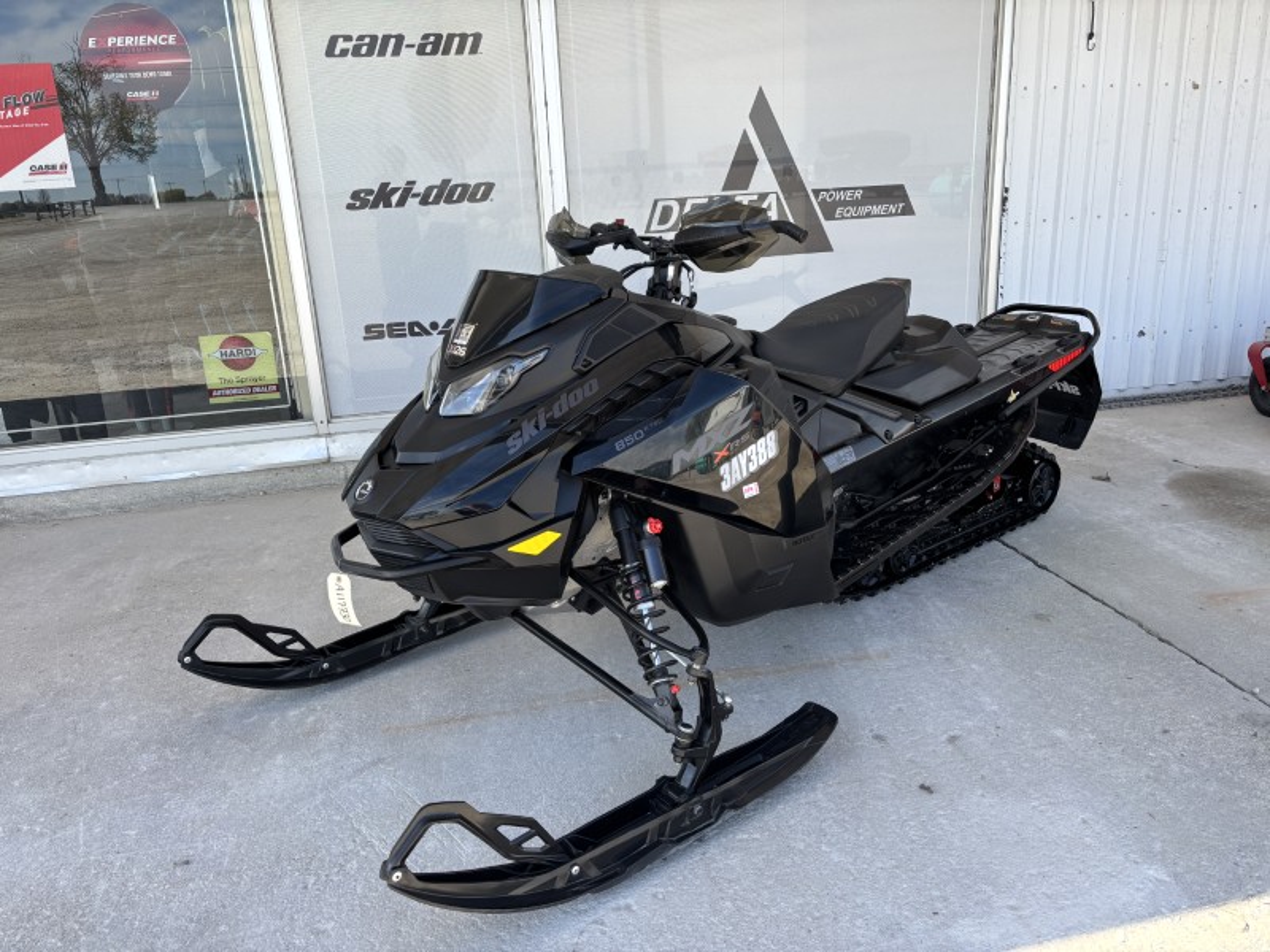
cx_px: 635
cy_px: 476
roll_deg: +4.1
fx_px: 954
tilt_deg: -17.5
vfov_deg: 53.1
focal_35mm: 26
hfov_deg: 67.3
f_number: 1.6
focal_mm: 5.96
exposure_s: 1/722
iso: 50
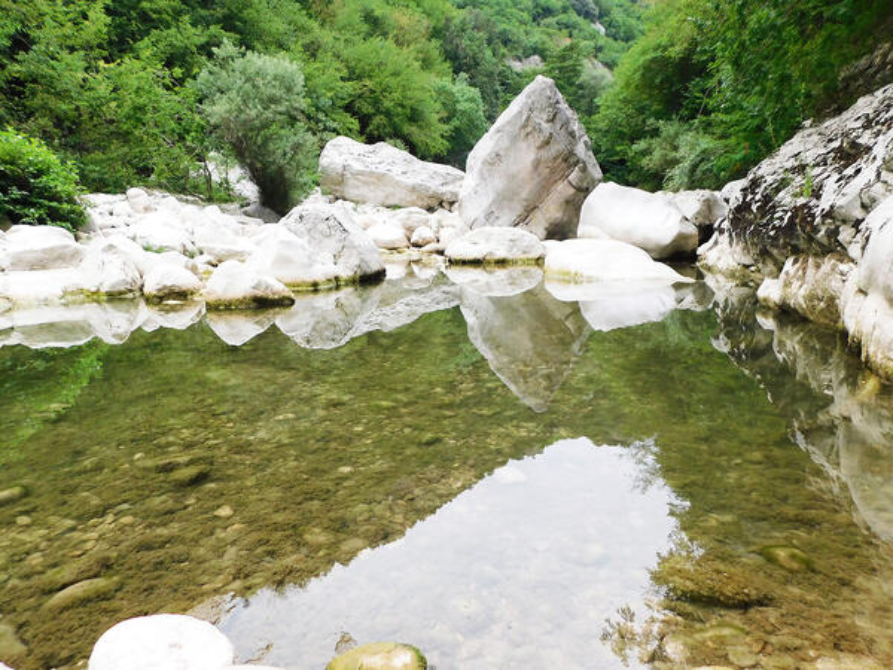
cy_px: 335
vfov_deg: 58.9
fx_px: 593
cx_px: 446
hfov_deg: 73.9
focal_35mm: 23
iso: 125
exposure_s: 1/60
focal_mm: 4
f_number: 3
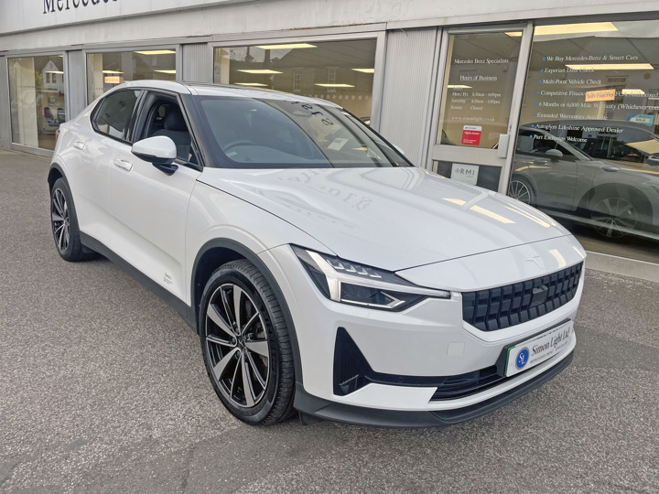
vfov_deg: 53.1
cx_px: 330
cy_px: 247
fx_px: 495
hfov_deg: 67.3
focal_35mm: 26
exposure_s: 1/275
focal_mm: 4.2
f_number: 1.6
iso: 32
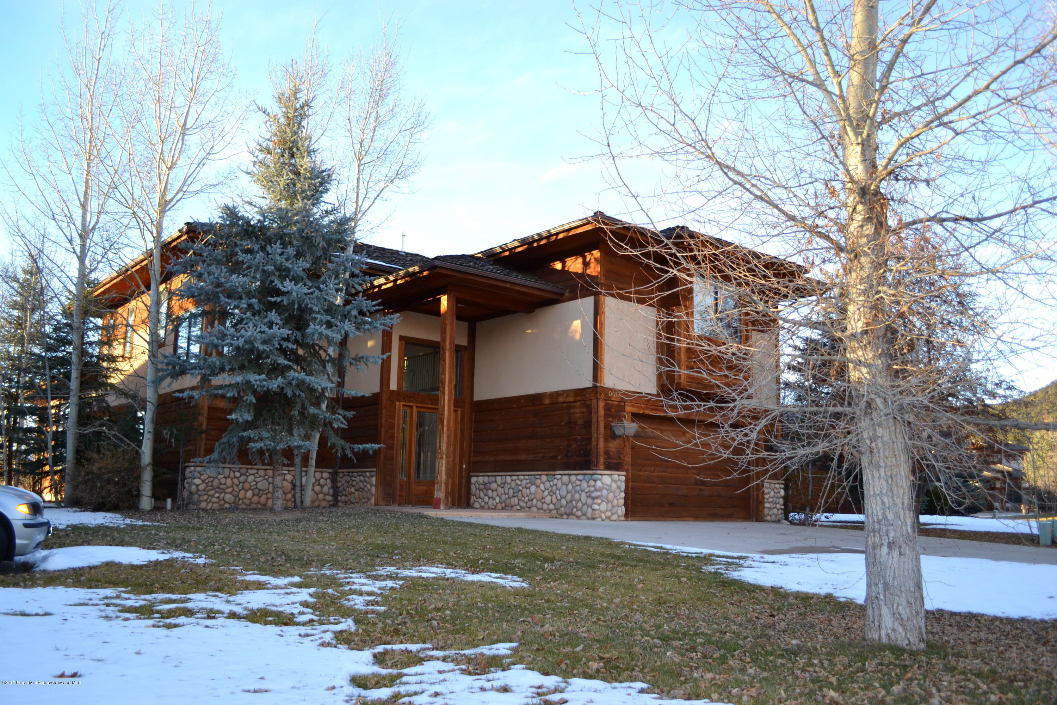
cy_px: 352
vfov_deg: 43.6
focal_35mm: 30
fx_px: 881
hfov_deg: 61.9
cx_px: 528
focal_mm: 20
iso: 100
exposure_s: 1/125
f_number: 4
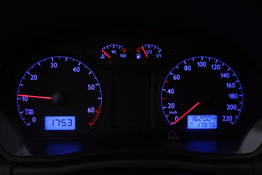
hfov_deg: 53.1
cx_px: 131
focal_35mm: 36
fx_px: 262
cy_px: 88
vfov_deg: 36.9
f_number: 4.5
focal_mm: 36
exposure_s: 1/8
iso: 1000
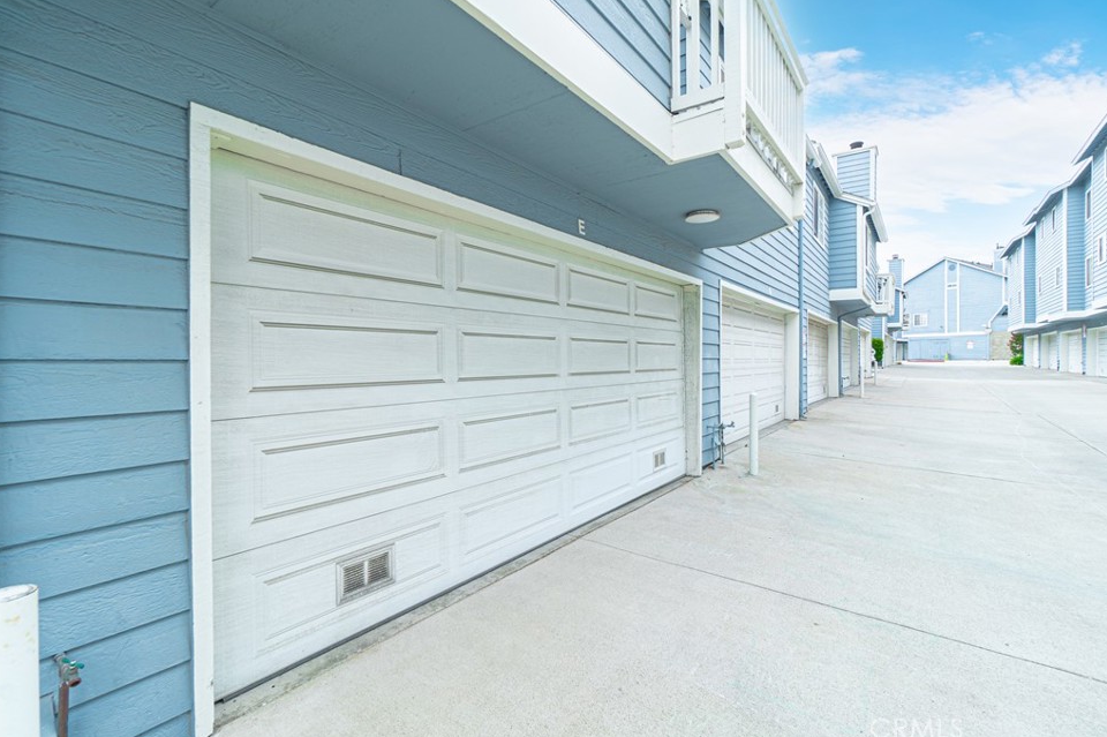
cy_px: 352
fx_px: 492
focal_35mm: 16
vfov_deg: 73.6
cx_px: 560
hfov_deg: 96.8
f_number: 7.1
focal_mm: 10
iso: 100
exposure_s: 1/60
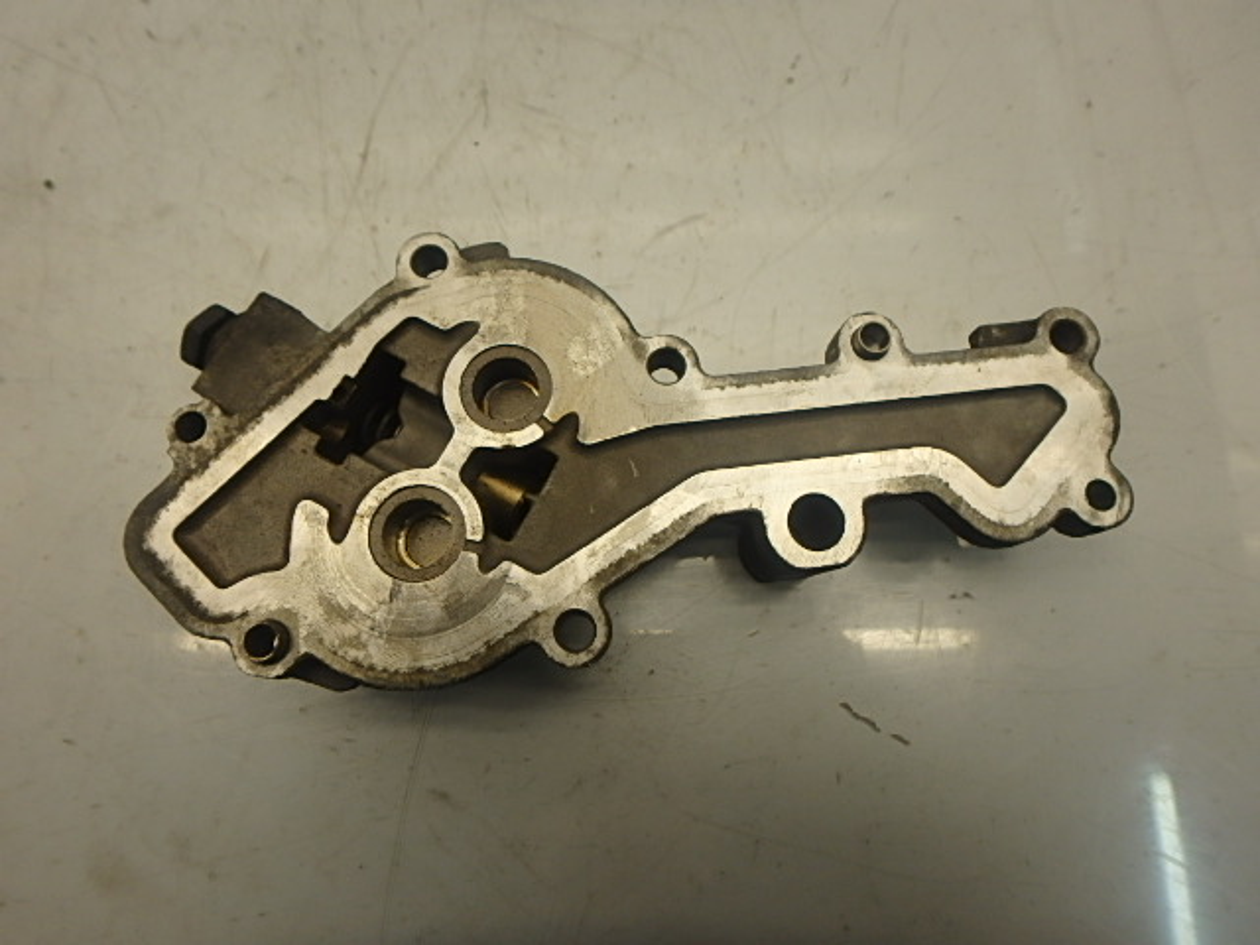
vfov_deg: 63.4
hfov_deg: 79.0
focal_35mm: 21
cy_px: 472
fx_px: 764
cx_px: 630
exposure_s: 1/60
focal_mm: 3.7
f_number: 3.5
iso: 125
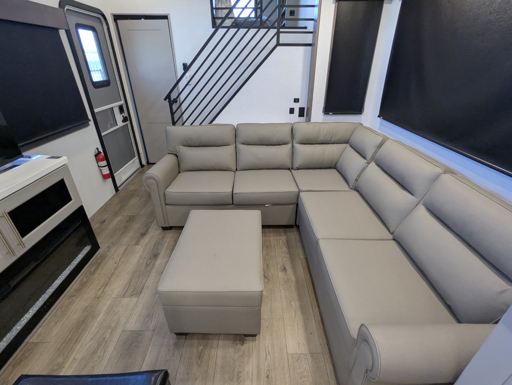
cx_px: 256
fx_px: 237
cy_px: 192
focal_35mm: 16
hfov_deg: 94.4
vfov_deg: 78.2
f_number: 2.2
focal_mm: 2.35
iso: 309
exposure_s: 1/60
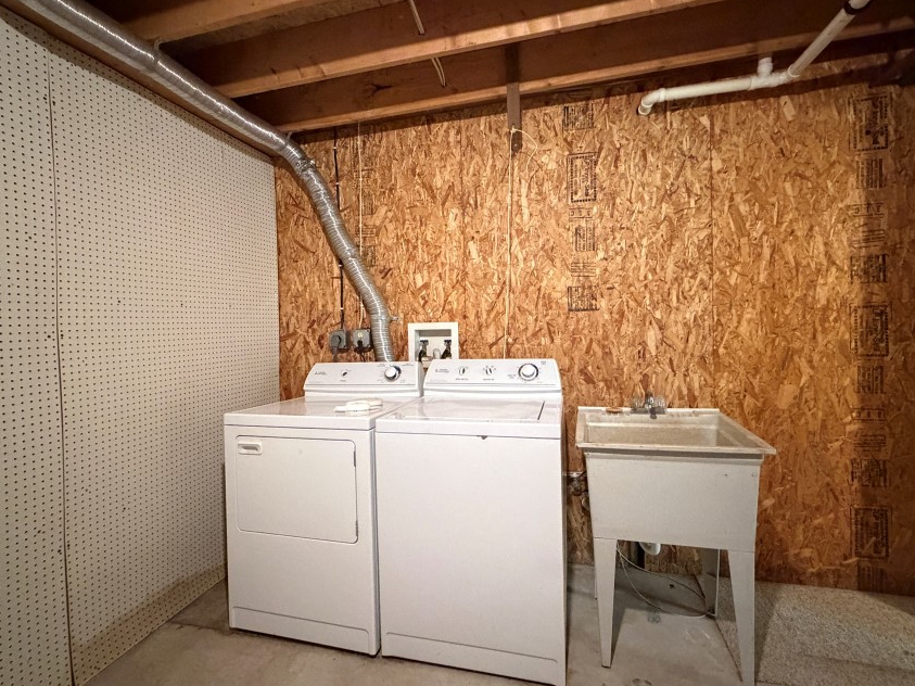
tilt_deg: -1.5
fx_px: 449
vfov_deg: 74.7
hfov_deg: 91.0
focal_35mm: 17
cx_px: 454
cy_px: 338
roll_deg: +2.8
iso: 1000
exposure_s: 1/40
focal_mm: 2.22
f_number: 2.2
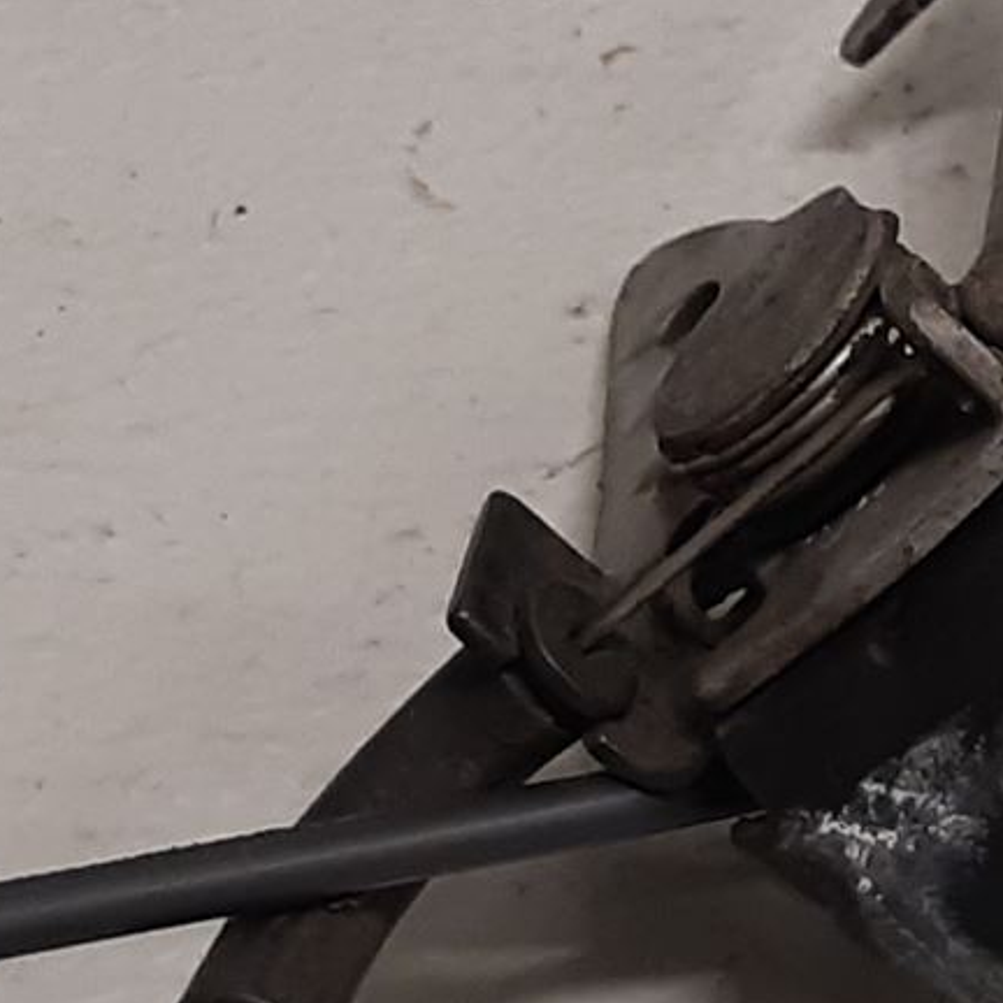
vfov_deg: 16.0
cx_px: 636
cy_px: 548
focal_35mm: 109
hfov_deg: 16.0
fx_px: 3573
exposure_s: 1/50
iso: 125
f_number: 1.7
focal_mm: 3.93
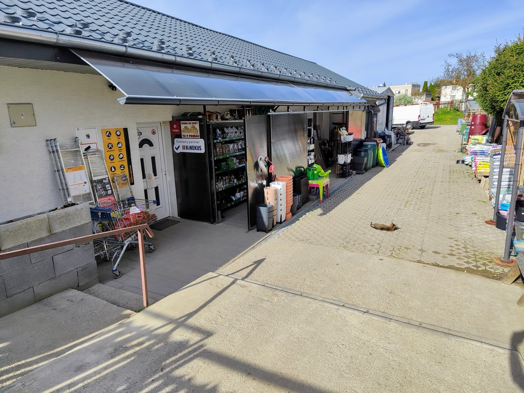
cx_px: 262
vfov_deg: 58.9
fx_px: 348
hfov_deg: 73.9
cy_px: 196
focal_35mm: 23
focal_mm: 5.4
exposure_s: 1/3252
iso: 50
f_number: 1.8
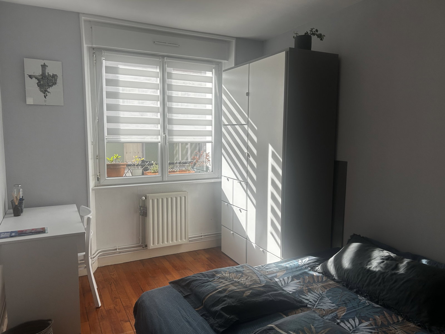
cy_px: 167
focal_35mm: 26
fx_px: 334
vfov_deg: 53.1
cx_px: 222
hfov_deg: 67.3
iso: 50
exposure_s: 1/1048
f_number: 1.5
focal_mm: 5.7
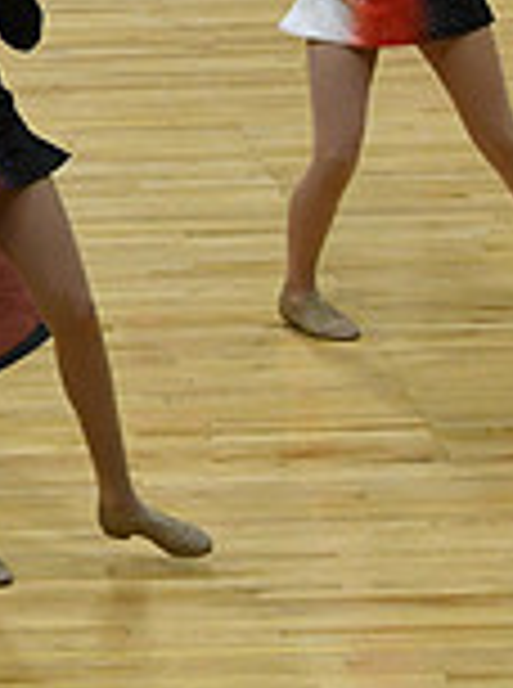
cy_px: -47
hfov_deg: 3.8
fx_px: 7620
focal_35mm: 384
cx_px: -729
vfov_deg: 5.2
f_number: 4
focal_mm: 70
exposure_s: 1/500
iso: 4000
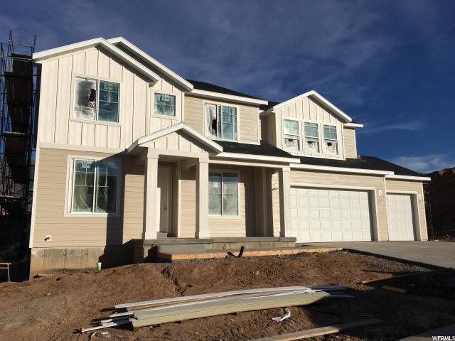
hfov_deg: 61.7
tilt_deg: +9.2
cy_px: 170
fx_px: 381
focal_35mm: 29
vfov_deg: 48.2
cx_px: 228
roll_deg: +1.0
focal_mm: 4.15
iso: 25
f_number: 2.2
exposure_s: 1/4808
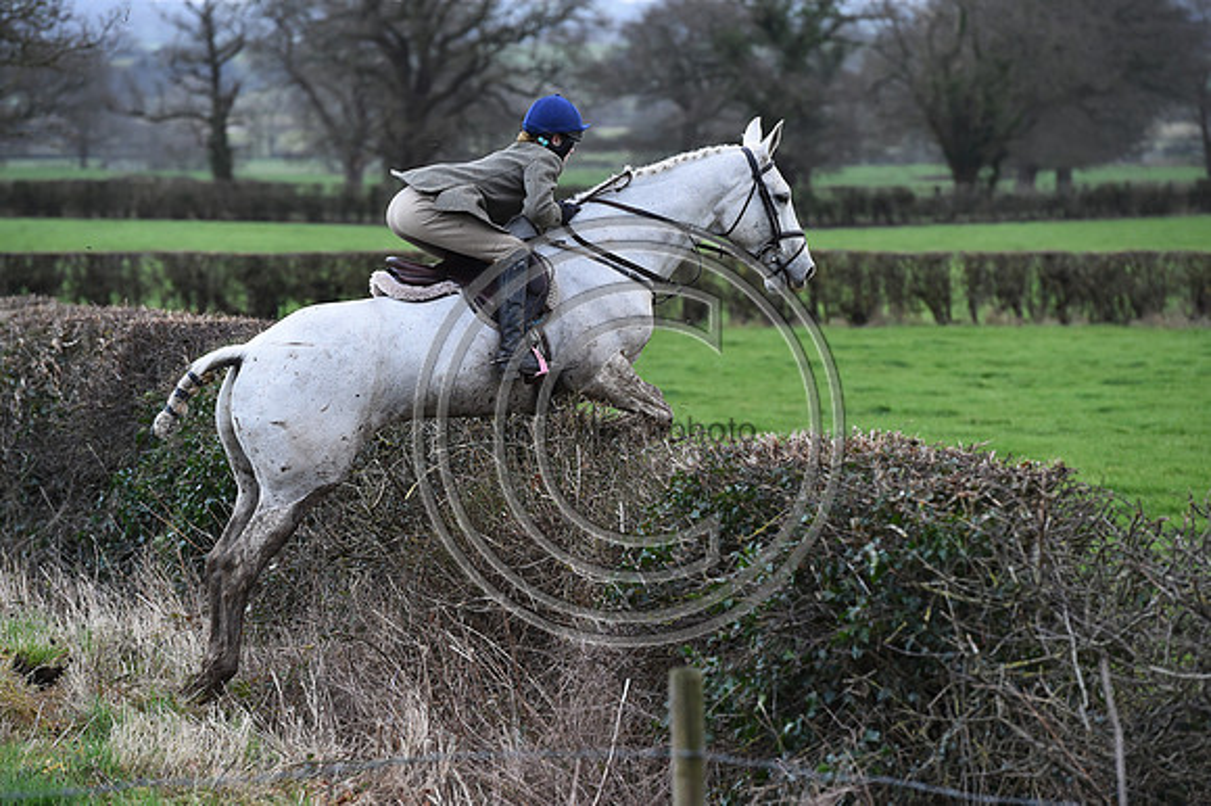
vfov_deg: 7.4
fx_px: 6219
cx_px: 606
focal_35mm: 185
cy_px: 403
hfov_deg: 11.1
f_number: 5.6
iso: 2200
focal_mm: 185
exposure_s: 1/1250
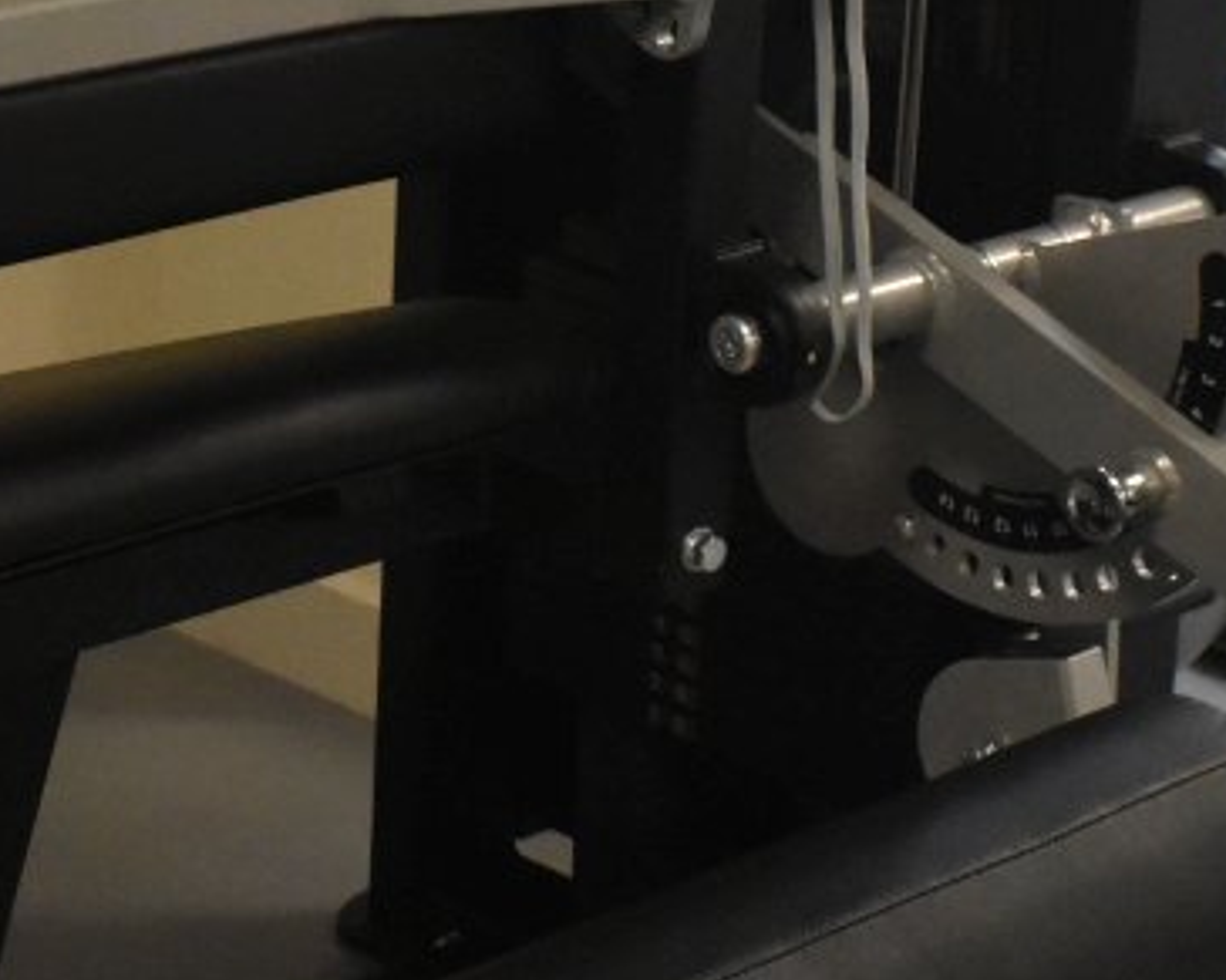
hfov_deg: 16.5
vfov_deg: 13.2
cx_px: 387
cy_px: 222
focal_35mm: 116
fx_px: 4208
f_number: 6.3
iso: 3200
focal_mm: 20
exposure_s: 1/100
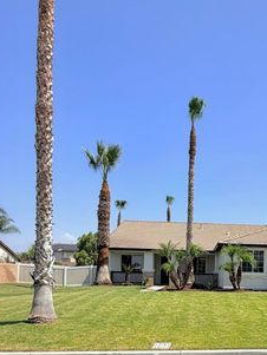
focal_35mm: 31
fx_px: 319
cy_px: 272
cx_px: 224
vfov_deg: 55.2
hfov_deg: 42.8
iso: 25
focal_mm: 2.22
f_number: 2.2
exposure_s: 1/770
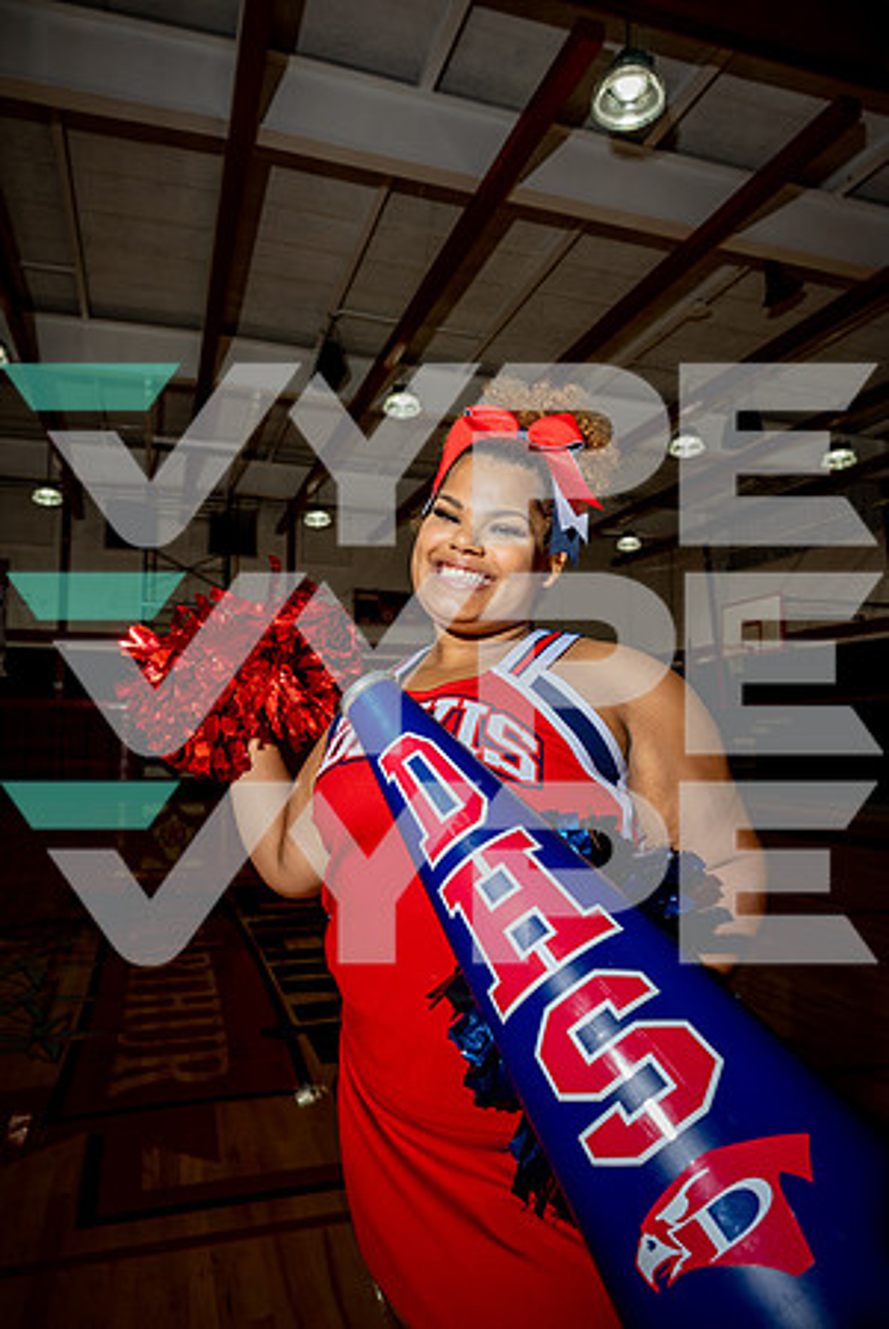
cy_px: 664
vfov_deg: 73.7
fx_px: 887
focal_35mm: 24
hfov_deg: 53.2
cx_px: 444
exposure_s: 1/200
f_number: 5.6
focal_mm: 24
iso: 160
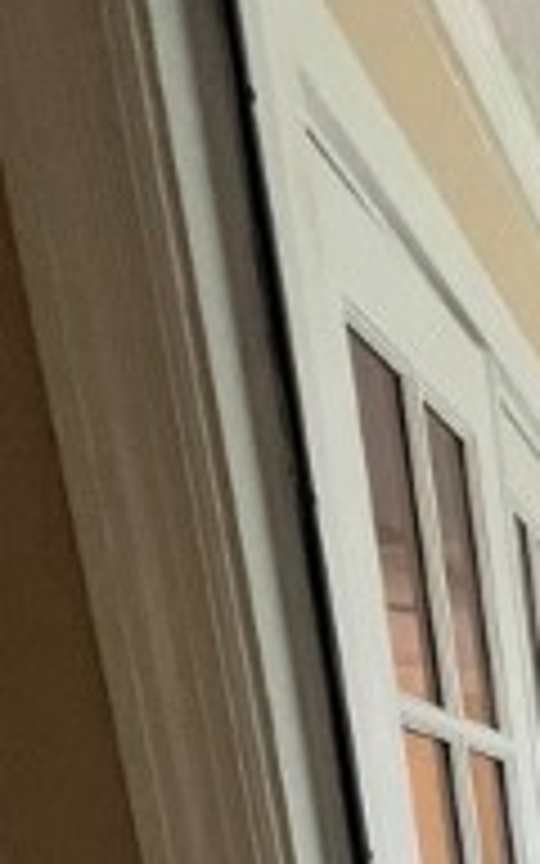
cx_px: 1080
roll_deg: +1.6
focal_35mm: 55
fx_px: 1295
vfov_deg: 26.3
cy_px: 1310
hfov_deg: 17.2
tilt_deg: -14.3
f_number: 1.8
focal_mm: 1.57
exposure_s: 1/120
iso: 125
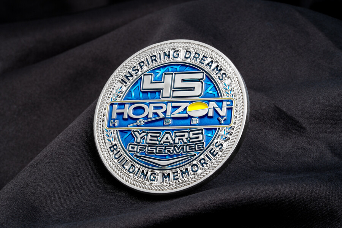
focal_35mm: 90
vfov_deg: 15.2
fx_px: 855
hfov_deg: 22.6
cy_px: 114
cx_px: 171
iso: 200
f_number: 22
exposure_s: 1/8
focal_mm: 90
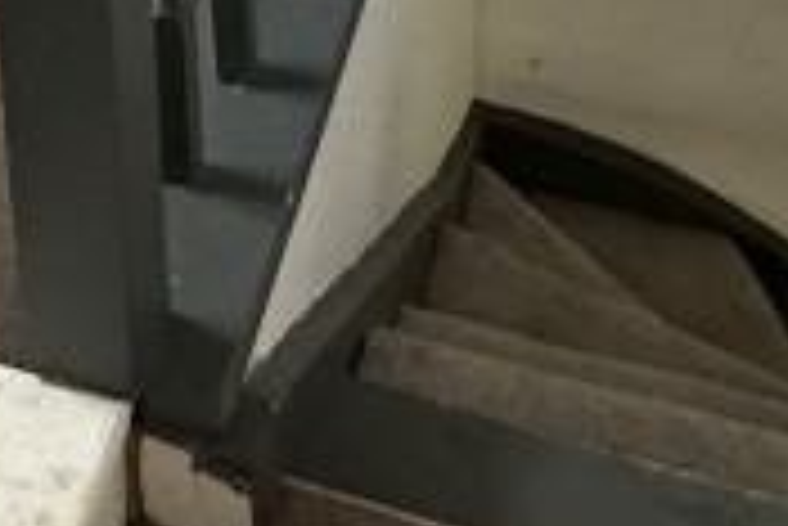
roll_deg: +4.0
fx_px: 1862
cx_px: 5
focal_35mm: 85
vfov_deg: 13.8
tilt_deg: -21.6
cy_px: -517
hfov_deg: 23.0
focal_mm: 2.22
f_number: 2.2
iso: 320
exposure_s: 1/95
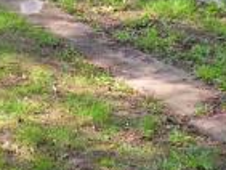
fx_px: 647
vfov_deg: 14.4
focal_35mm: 99
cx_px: -30
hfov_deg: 18.9
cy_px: -47
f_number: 3.3
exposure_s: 1/350
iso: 80
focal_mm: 4.2
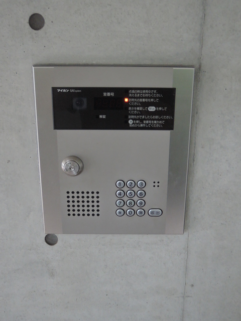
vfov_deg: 46.8
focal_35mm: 40
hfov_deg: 36.0
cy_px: 160
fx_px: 371
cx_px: 120
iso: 800
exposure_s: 1/10
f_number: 2.8
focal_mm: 8.6
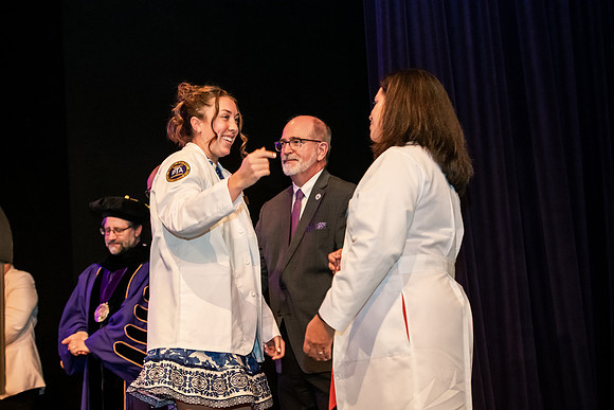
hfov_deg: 28.8
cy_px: 205
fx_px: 1194
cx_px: 307
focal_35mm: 70
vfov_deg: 19.5
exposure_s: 1/200
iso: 3200
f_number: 3.5
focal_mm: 70
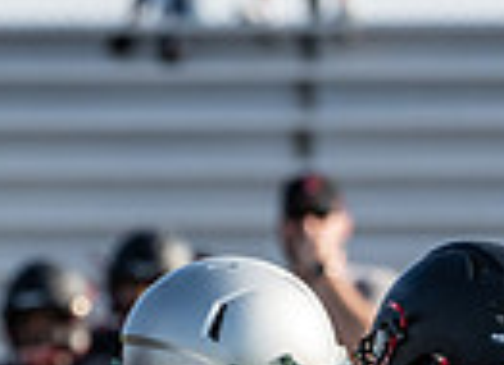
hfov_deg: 1.5
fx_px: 19309
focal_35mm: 1342
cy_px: 594
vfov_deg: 1.1
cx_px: 107
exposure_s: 1/1250
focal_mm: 262
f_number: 5.6
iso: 400
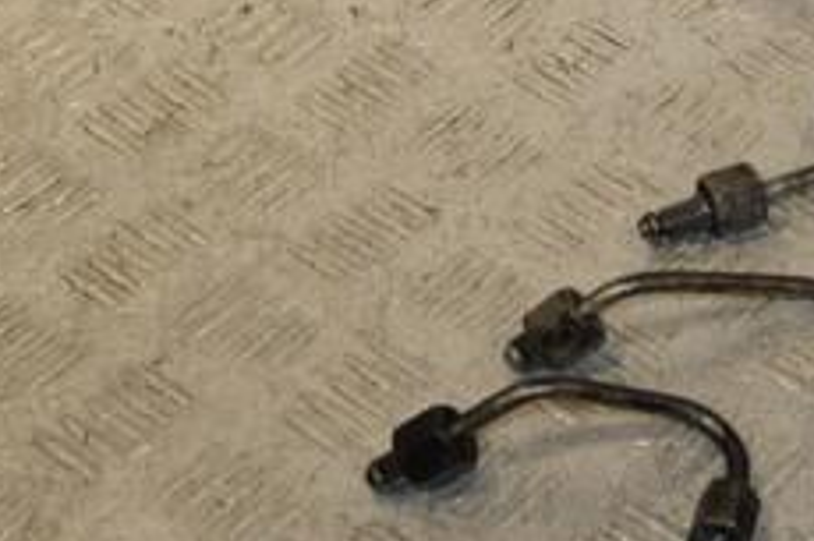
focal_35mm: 133
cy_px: 46
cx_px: 810
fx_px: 3005
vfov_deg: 10.2
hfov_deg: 15.2
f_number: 6.3
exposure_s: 1/200
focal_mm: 34
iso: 800
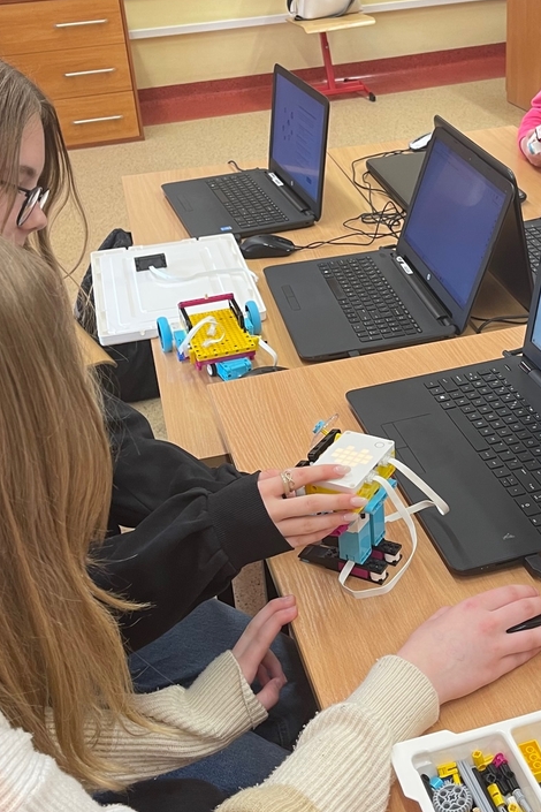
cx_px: 352
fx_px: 1037
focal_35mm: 46
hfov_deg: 29.1
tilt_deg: -26.7
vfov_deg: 42.6
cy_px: 336
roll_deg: +3.2
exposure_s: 1/50
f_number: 1.6
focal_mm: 5.1
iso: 80
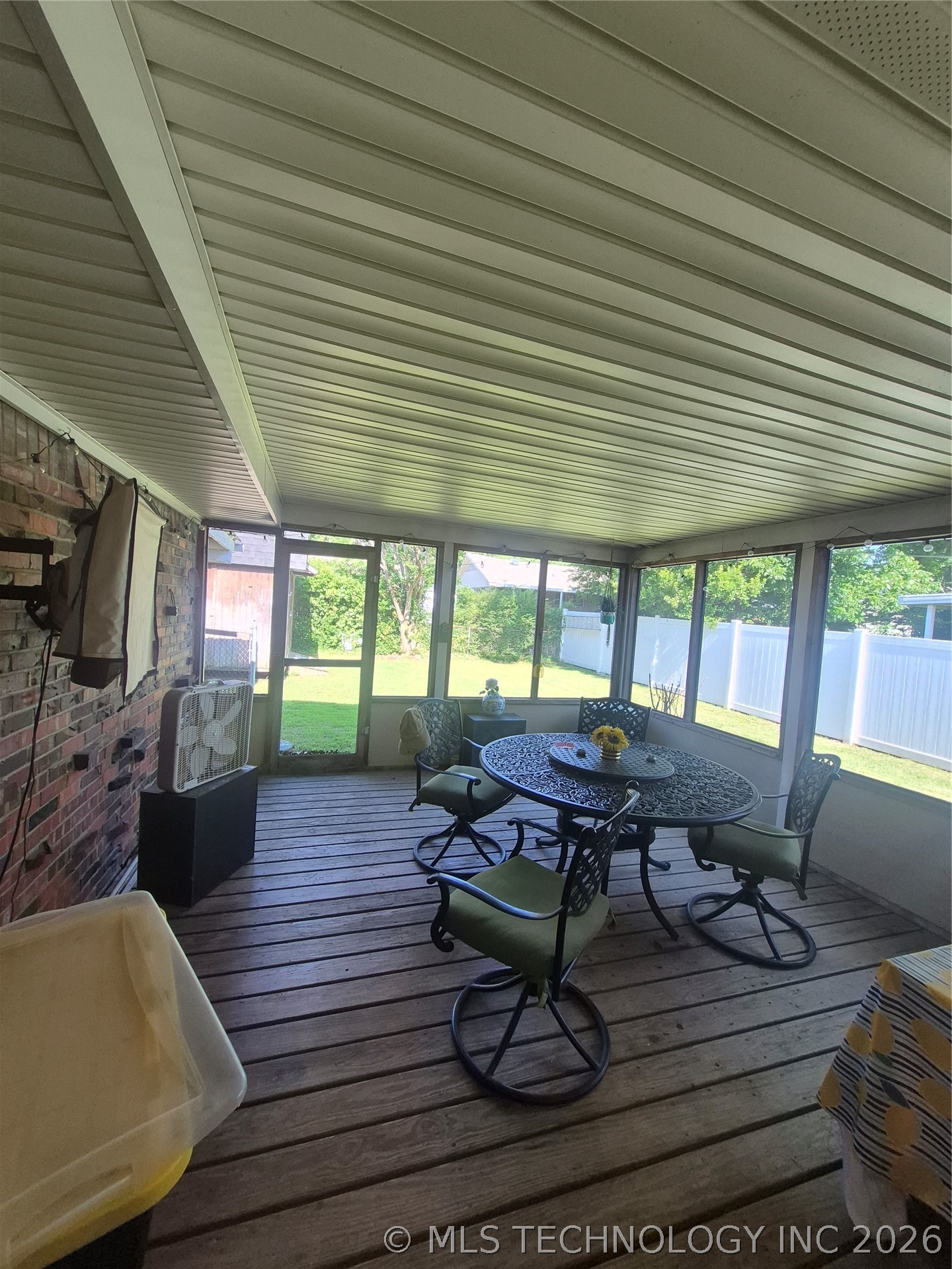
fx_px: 477
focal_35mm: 13
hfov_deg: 89.9
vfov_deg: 106.2
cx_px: 476
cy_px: 634
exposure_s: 1/120
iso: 80
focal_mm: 1.74
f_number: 2.2
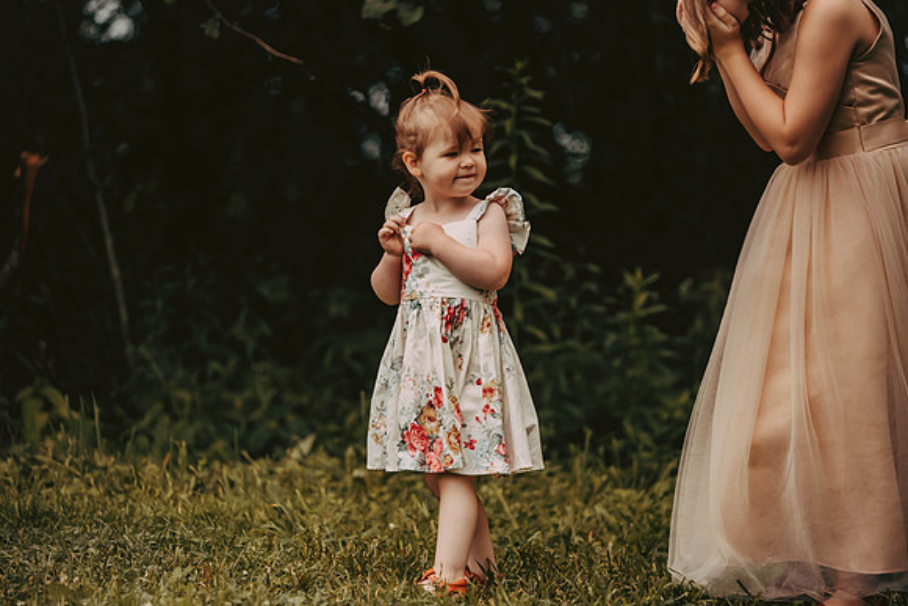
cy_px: 303
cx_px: 454
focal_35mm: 160
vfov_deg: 8.6
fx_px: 4036
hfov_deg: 12.8
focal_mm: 160
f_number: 2.8
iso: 640
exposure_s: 1/4000
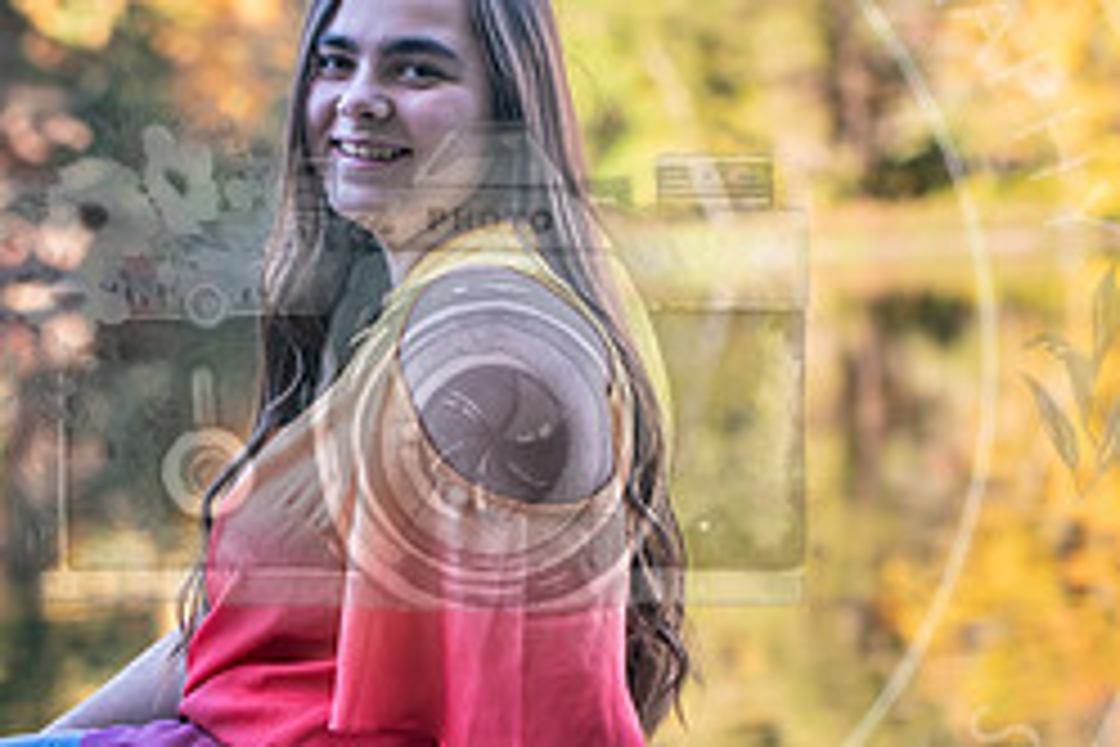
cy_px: 367
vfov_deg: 8.4
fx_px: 5071
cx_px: 405
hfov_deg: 12.6
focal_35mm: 163
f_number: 3.5
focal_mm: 70
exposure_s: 1/250
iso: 80
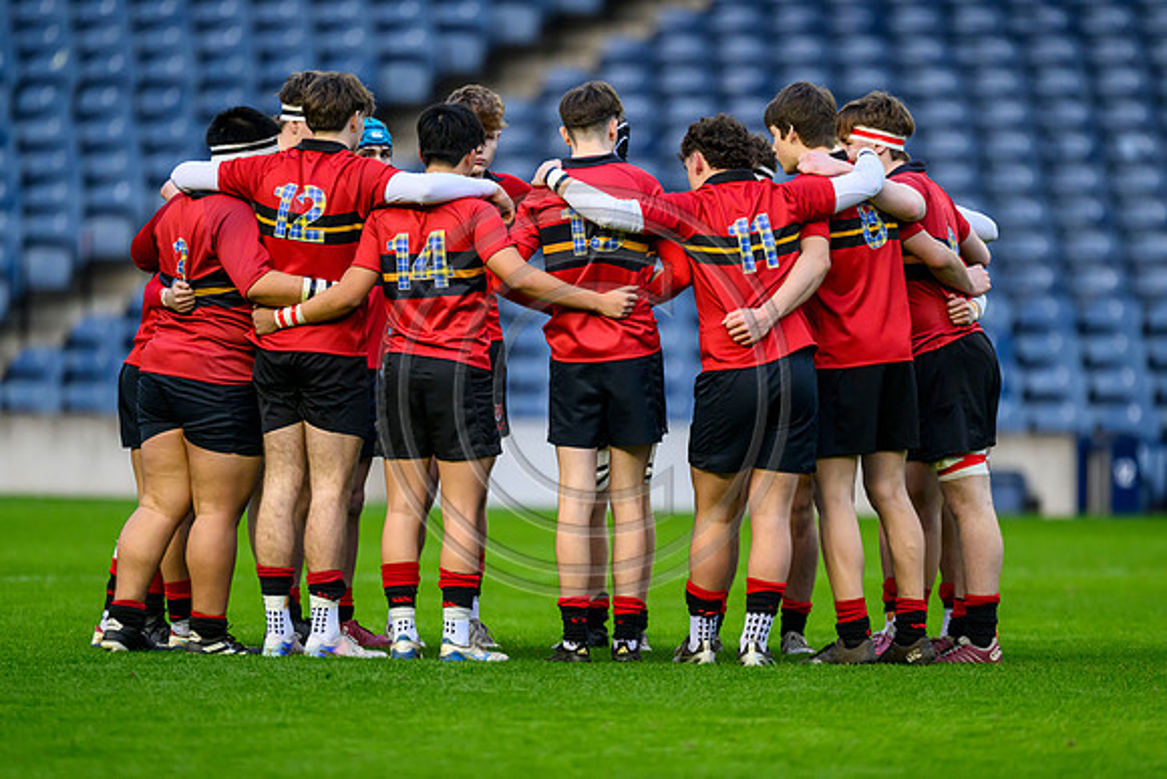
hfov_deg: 3.7
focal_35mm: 560
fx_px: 18157
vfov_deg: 2.5
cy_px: 390
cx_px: 584
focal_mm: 560
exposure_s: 1/1250
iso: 4000
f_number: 4
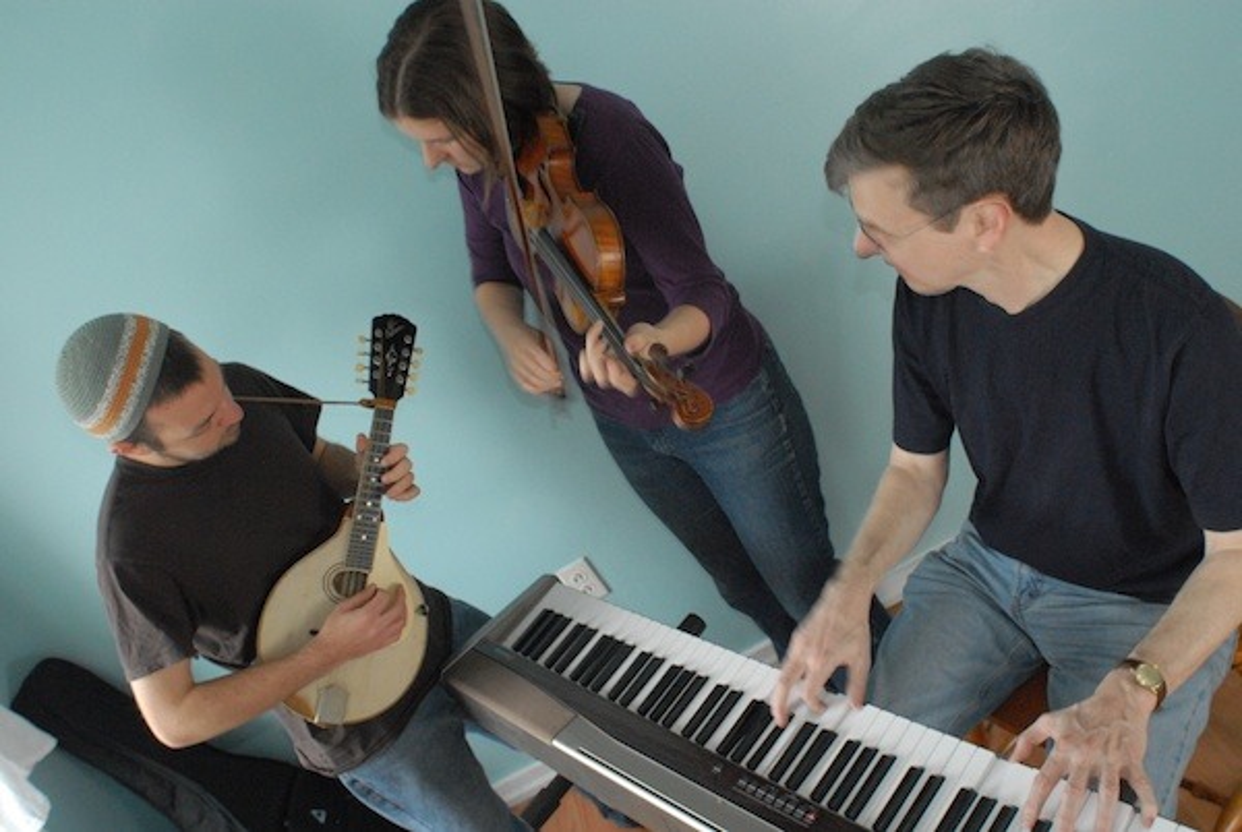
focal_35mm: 30
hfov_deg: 61.9
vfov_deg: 43.7
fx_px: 1037
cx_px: 621
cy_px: 416
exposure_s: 1/30
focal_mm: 20
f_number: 5
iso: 1250
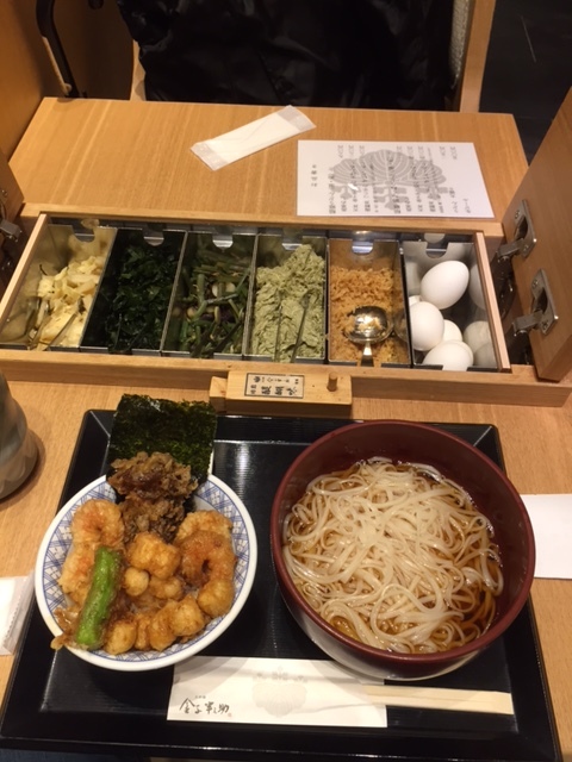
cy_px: 381
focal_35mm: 29
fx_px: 639
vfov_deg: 61.7
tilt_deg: -51.0
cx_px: 286
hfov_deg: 48.2
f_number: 2.2
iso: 64
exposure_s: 1/30
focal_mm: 4.15
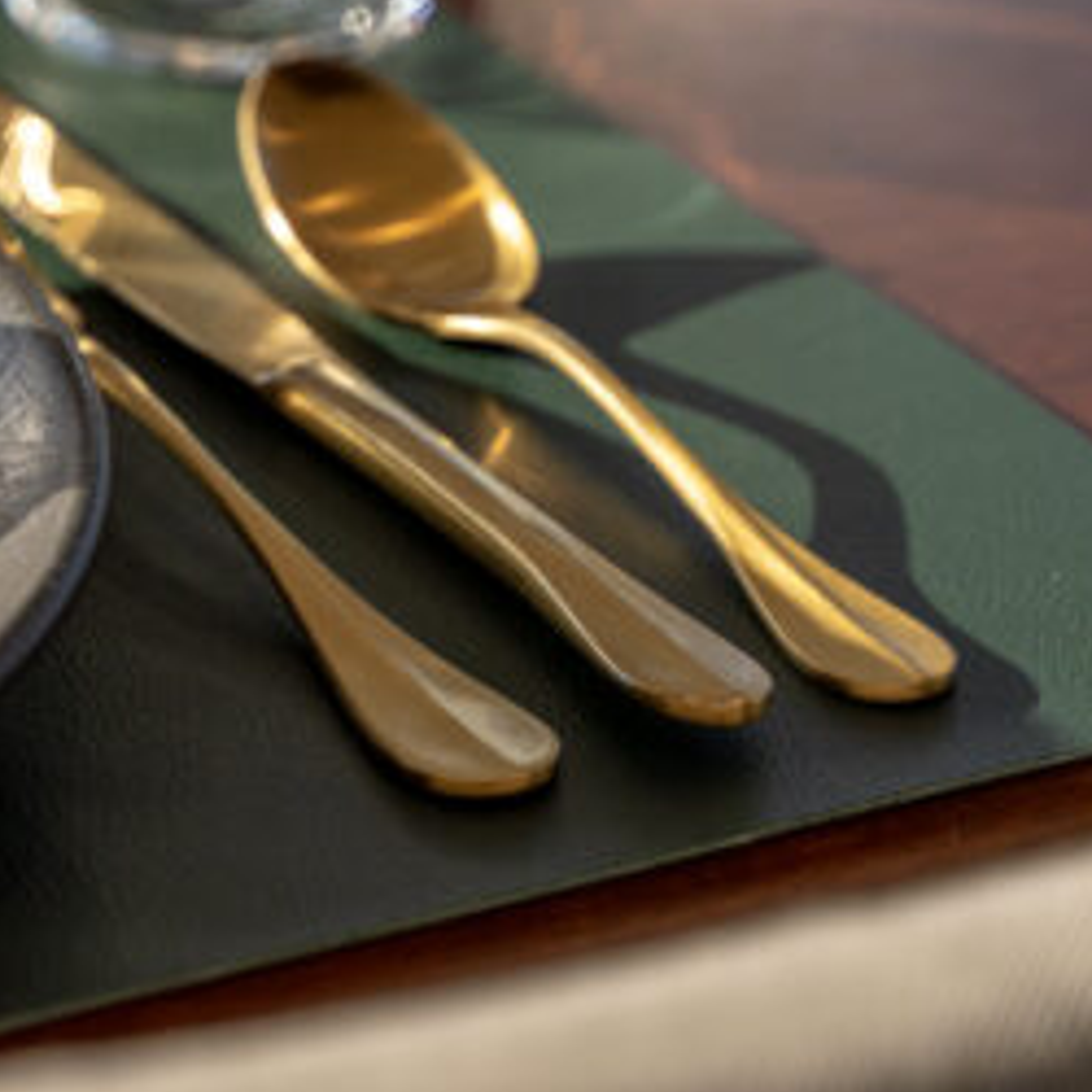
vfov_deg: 8.9
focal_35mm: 196
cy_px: 638
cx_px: -288
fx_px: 6995
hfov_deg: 8.8
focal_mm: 75
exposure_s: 1/1600
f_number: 2.8
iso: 400
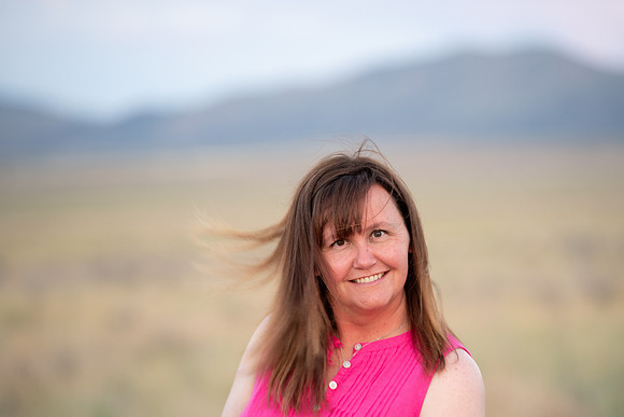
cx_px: 344
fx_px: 3195
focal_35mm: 184
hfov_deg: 11.2
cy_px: 240
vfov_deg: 7.5
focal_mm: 160
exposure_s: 1/80
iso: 400
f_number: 2.8
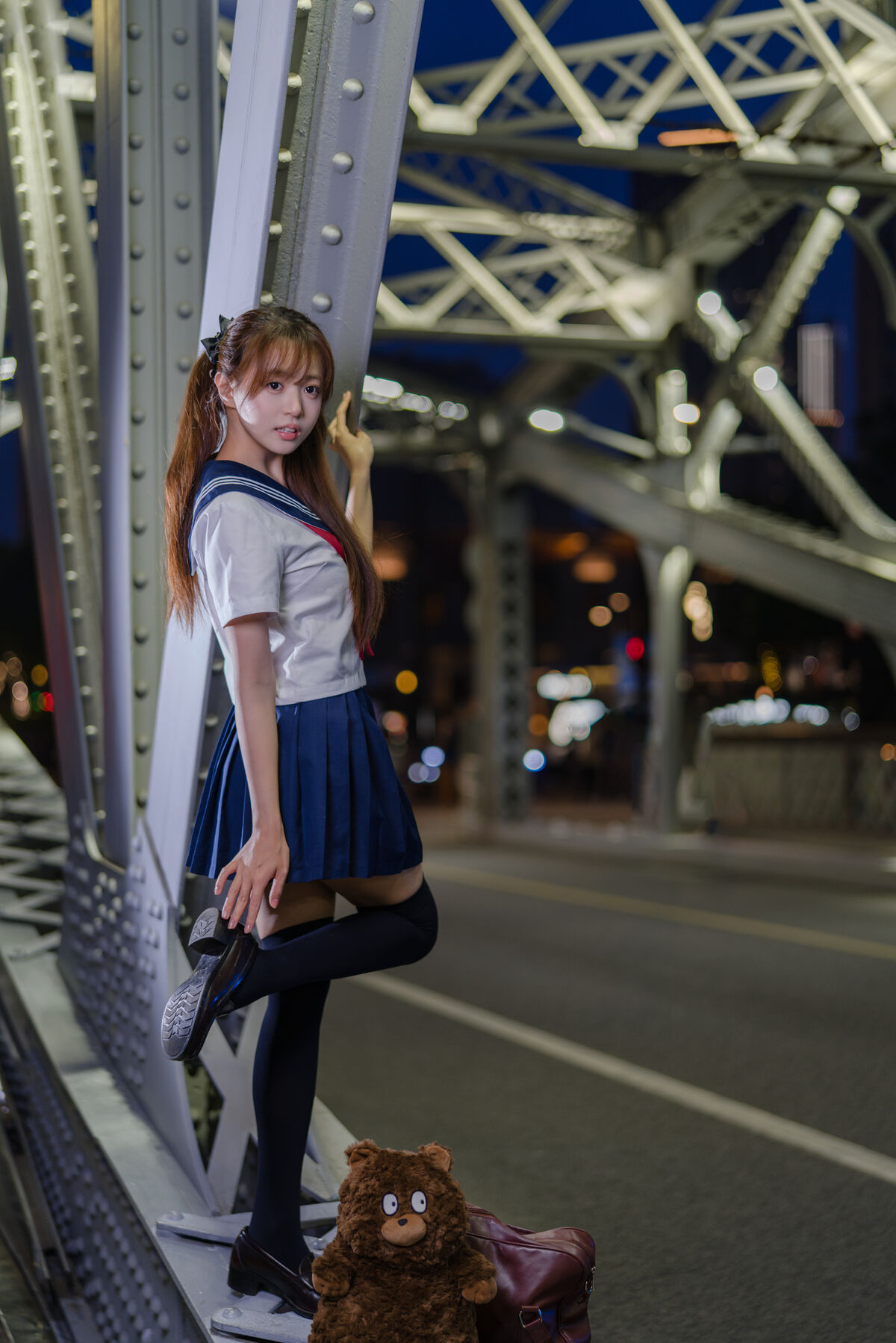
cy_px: 672
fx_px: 1866
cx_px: 448
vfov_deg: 39.6
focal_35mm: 50
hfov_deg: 27.0
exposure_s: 1/125
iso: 200
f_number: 1.4
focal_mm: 50
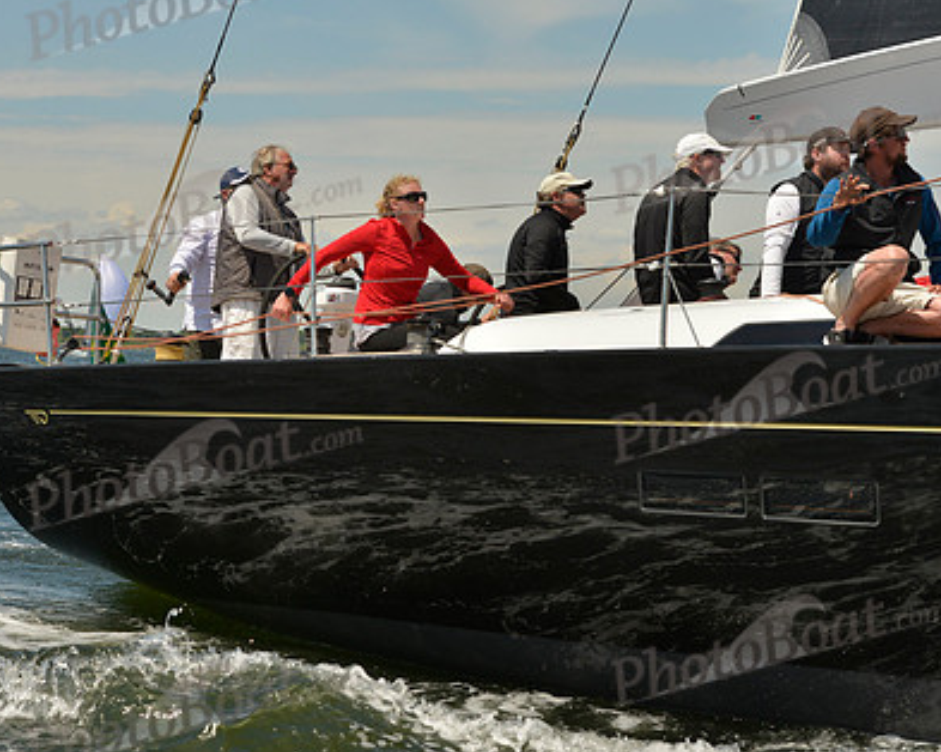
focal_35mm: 97
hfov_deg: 19.8
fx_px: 2700
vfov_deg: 15.8
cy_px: 310
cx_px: 488
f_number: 7.1
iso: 280
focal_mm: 70
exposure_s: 1/1600
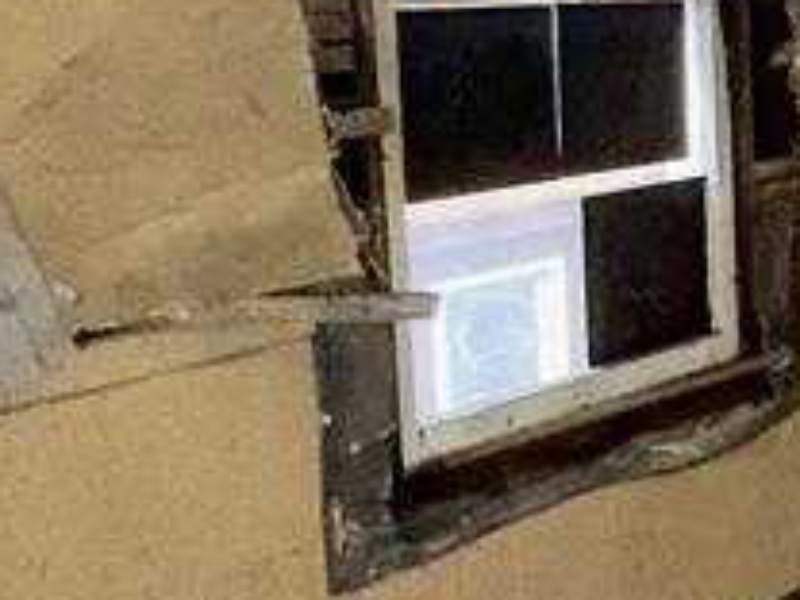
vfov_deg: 20.9
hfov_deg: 22.4
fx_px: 1595
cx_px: 1246
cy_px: 73
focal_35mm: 69
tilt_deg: -4.5
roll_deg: +1.0
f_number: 2.2
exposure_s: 1/60
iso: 125
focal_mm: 2.22
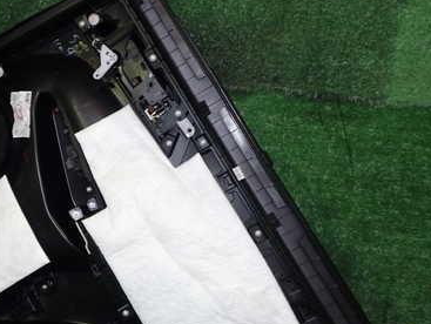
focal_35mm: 49
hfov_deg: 38.2
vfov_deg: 29.7
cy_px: 191
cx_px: 129
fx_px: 611
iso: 200
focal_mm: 5.4
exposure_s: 1/30
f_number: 2.3
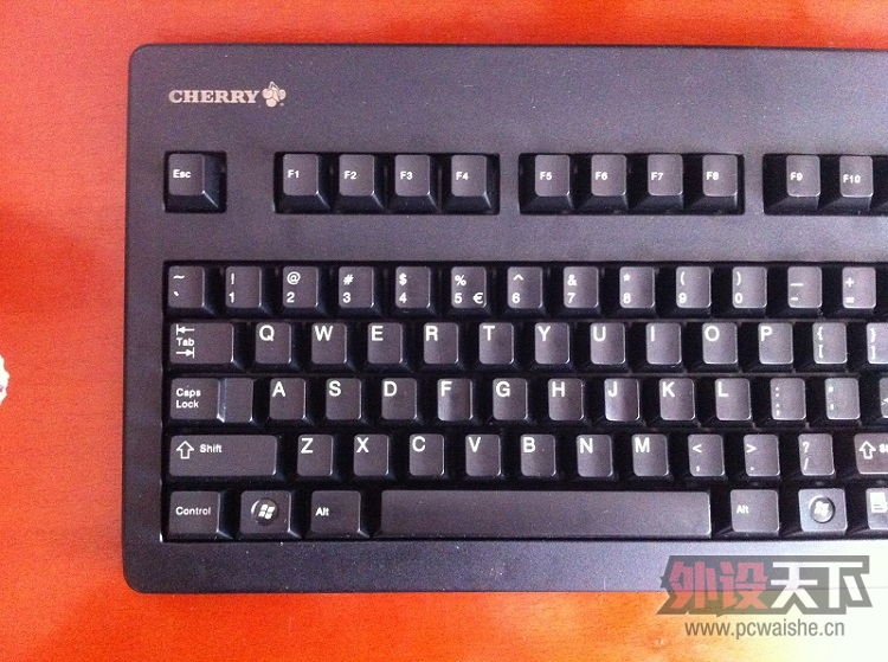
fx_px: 896
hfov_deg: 52.7
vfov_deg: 40.5
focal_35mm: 35
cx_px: 444
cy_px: 331
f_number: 2.8
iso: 1000
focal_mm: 3.85
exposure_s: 1/15
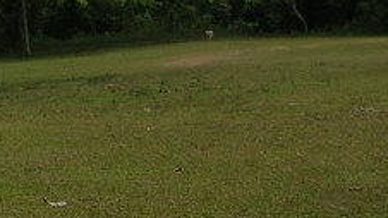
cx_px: -419
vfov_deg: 6.7
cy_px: -249
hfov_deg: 11.1
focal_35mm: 173
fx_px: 1779
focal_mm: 8.9
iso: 50
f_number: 5.6
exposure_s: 1/190
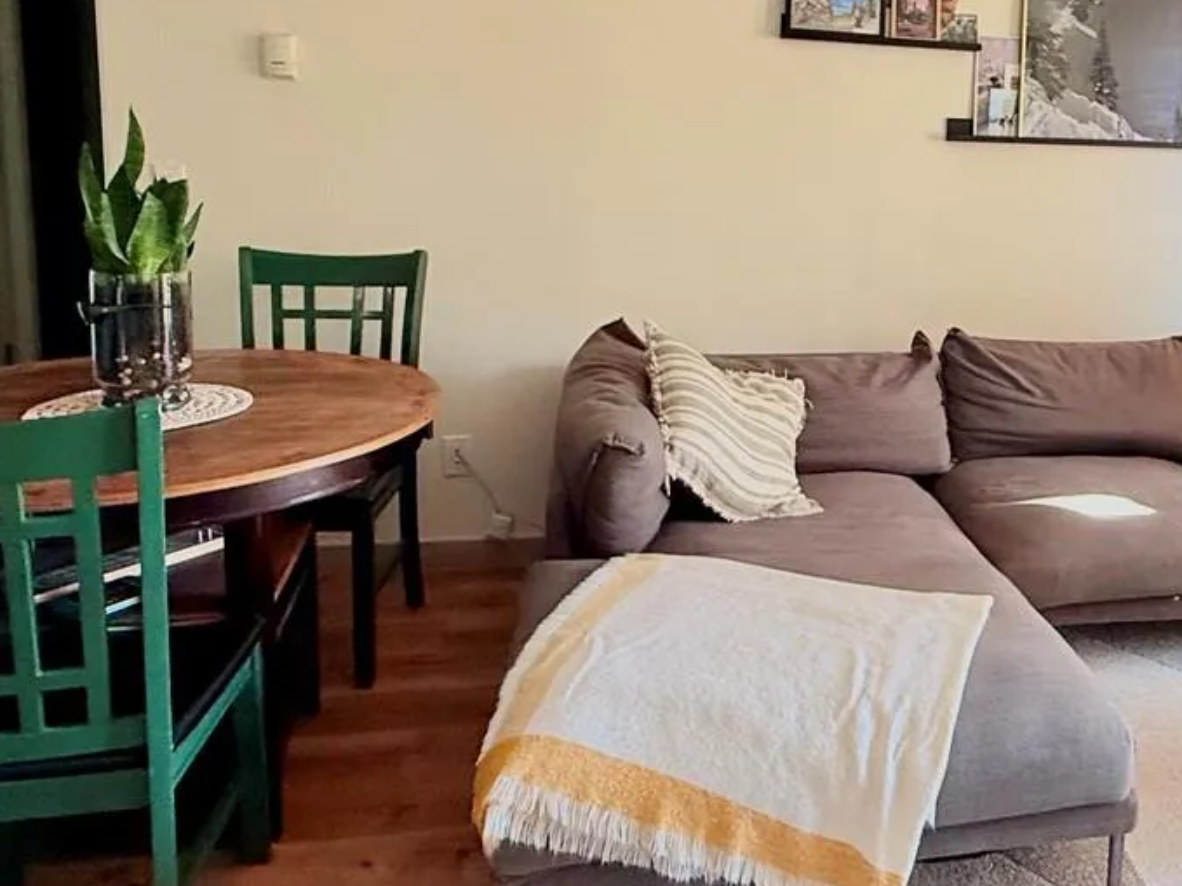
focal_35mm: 33
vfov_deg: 42.2
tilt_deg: -8.0
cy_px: 280
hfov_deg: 53.0
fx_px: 1127
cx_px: 879
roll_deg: -2.1
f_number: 2.2
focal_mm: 2.22
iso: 320
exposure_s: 1/80
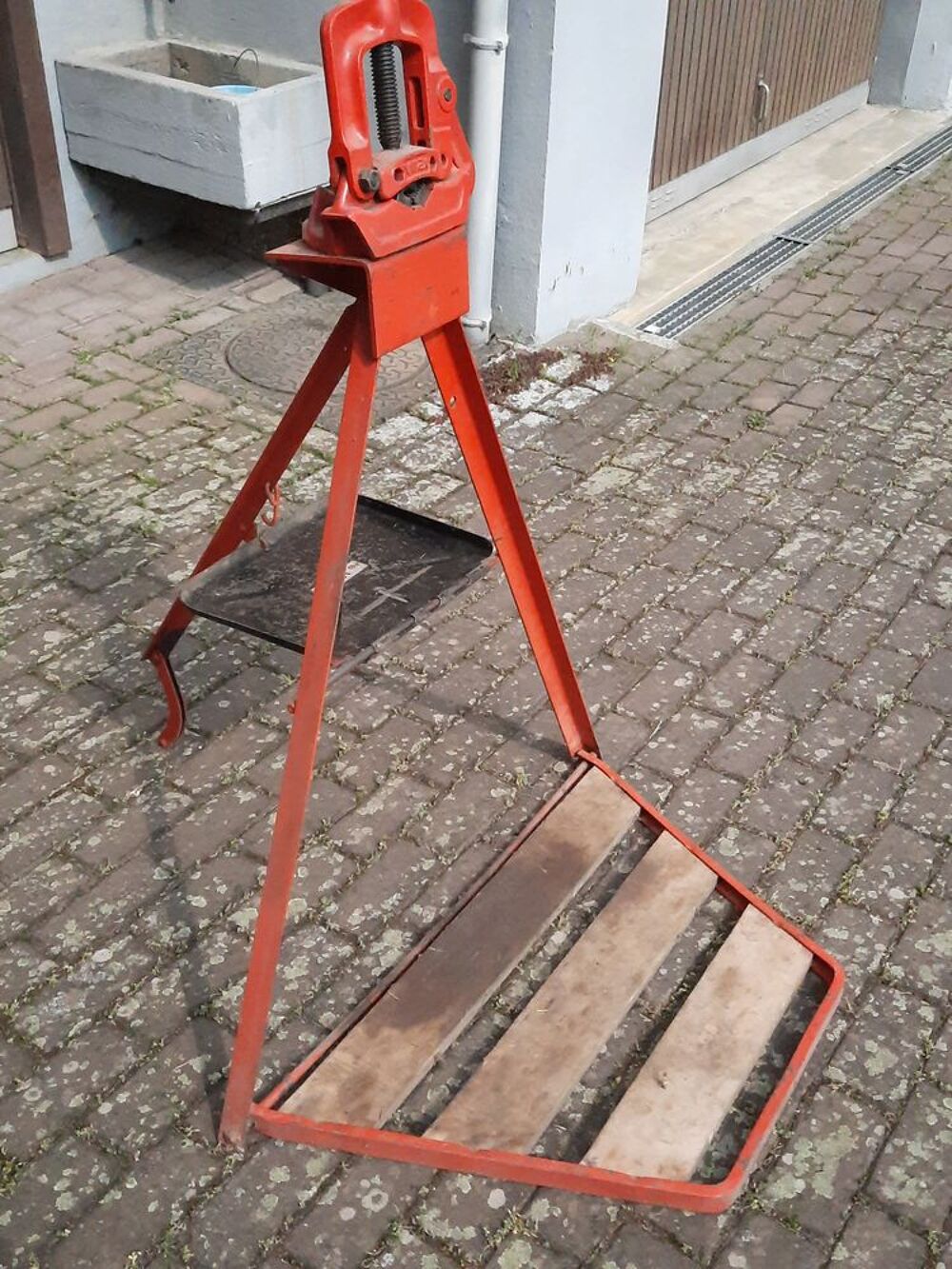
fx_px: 917
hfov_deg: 54.9
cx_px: 476
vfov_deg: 69.4
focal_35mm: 25
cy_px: 634
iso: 3200
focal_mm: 4.6
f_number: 2
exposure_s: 1/15873
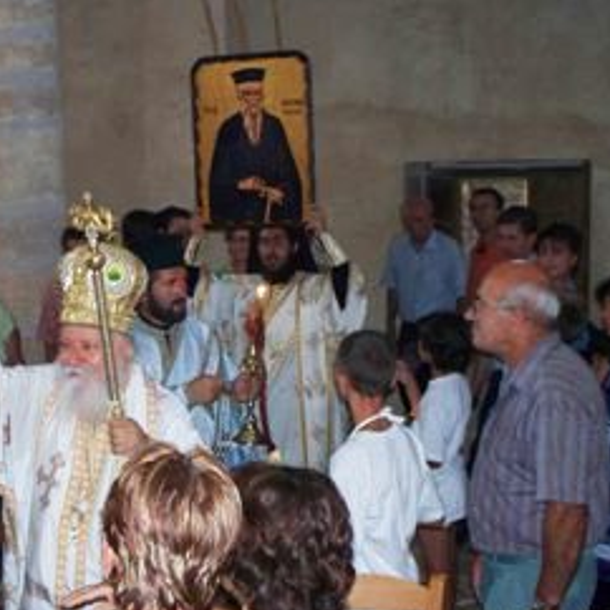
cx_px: 174
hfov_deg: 28.8
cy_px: 320
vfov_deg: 29.1
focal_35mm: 59
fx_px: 1176
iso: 200
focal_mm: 7.54
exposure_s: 1/30
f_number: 2.8
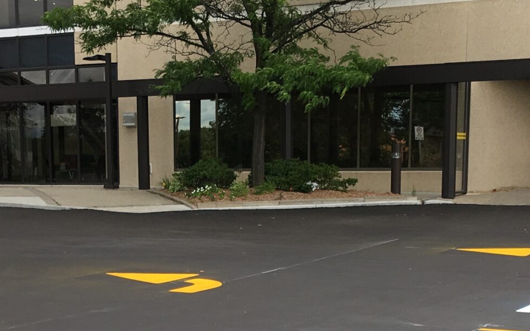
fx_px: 1170
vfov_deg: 15.6
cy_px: 384
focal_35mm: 81
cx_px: 207
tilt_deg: -13.1
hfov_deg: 25.5
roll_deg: -0.8
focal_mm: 4.15
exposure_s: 1/519
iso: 25
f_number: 2.2
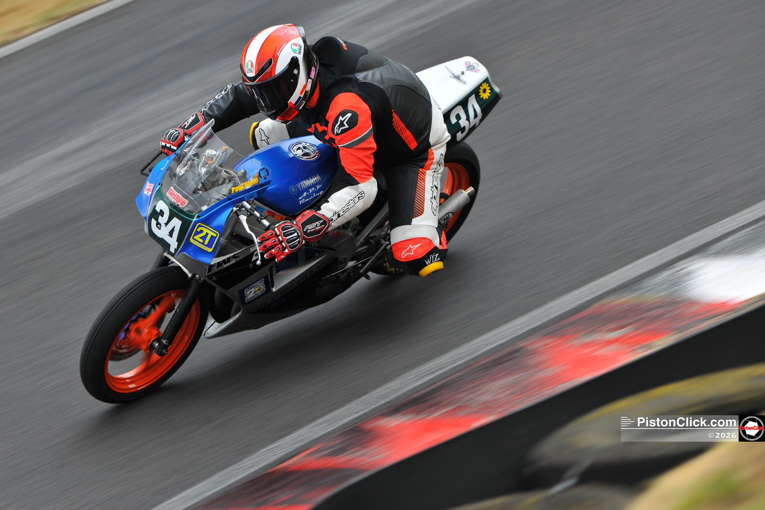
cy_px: 255
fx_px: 4249
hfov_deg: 10.3
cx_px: 382
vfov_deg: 6.9
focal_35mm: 200
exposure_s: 1/160
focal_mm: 200
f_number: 5
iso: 320
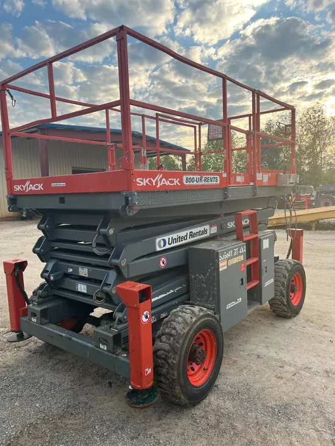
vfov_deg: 67.3
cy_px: 223
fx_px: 335
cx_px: 168
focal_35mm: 26
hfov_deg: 53.1
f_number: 1.6
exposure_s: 1/742
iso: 50
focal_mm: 5.1
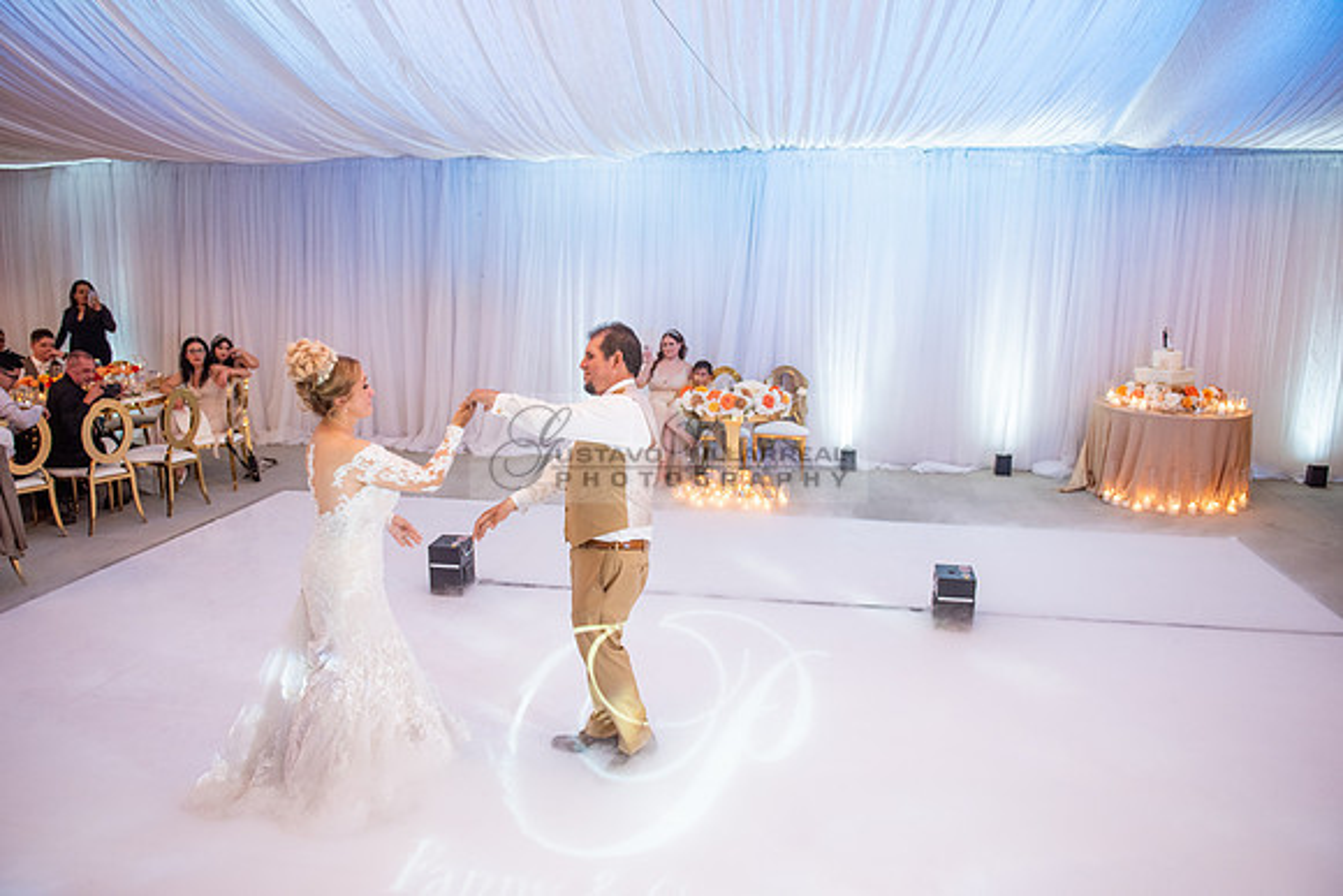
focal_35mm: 26
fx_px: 954
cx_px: 672
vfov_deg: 50.3
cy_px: 448
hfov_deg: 70.3
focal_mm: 24
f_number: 2.8
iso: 1000
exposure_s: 1/100
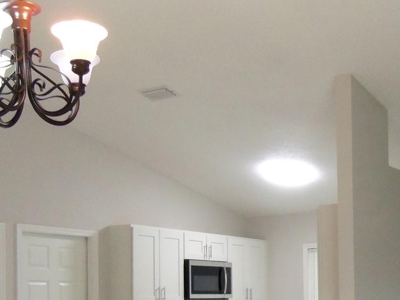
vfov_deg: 23.6
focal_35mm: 59
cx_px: 280
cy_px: 314
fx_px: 682
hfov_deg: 32.3
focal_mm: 5.1
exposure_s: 1/40
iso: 320
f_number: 3.9
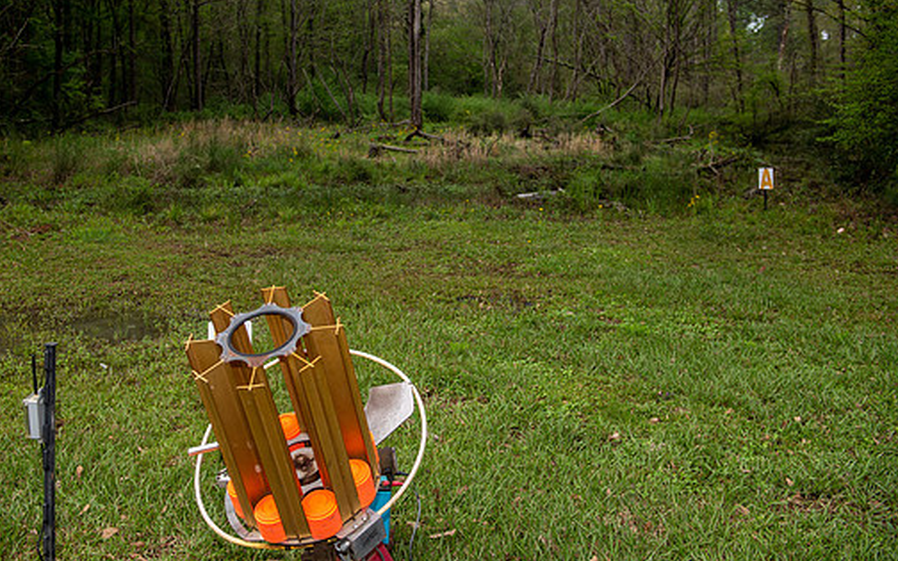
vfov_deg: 31.2
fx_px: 1003
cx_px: 415
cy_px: 228
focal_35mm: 41
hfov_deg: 48.2
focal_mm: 35
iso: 125
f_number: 4
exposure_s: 1/1000
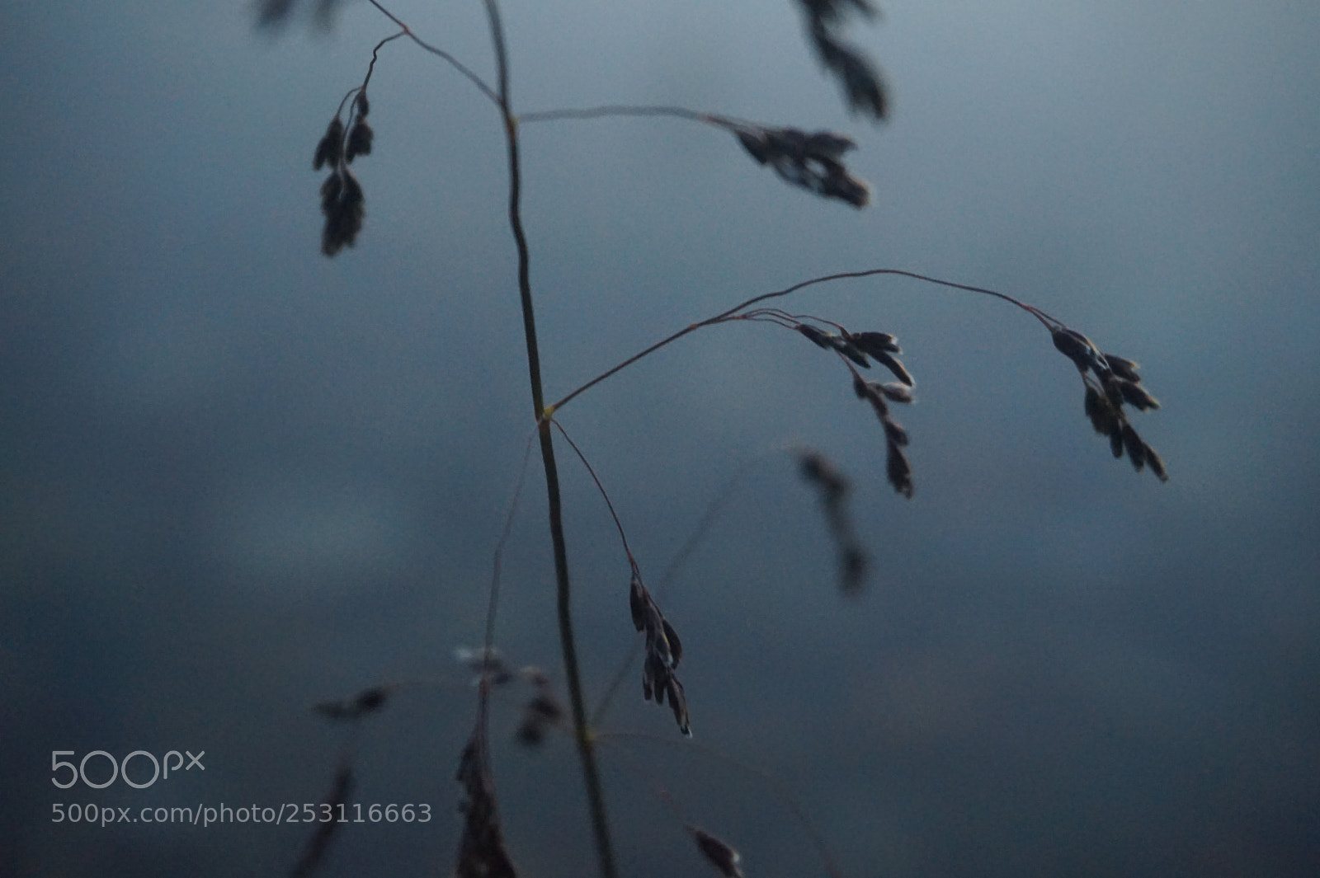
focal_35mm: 64
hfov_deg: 31.2
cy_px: 439
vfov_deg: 21.1
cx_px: 660
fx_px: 2364
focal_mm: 43
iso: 3200
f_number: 5.6
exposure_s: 1/30
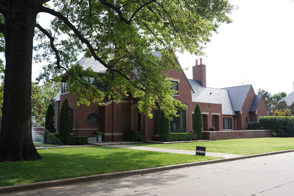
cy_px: 98
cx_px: 147
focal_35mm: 29
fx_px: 237
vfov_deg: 45.0
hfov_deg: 63.7
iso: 100
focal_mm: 29
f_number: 8
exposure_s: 1/100
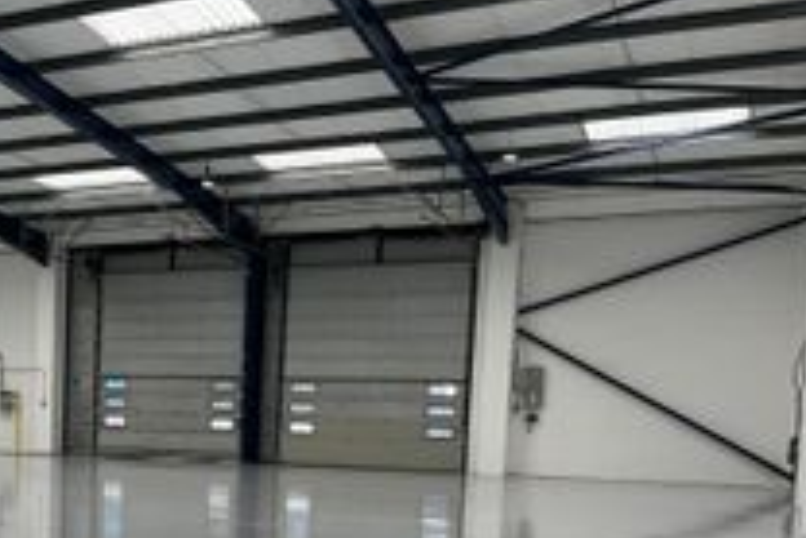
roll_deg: -0.9
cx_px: 43
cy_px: 519
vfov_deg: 25.0
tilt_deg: -6.1
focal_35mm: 52
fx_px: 1165
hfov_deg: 35.3
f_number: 1.6
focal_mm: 5.1
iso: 40
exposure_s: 1/238
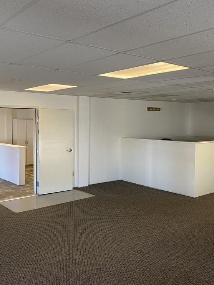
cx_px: 98
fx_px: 289
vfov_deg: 52.6
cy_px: 143
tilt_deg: -4.7
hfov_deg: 40.7
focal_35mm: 35
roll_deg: -0.3
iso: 100
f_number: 1.8
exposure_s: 1/41
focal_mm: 4.25
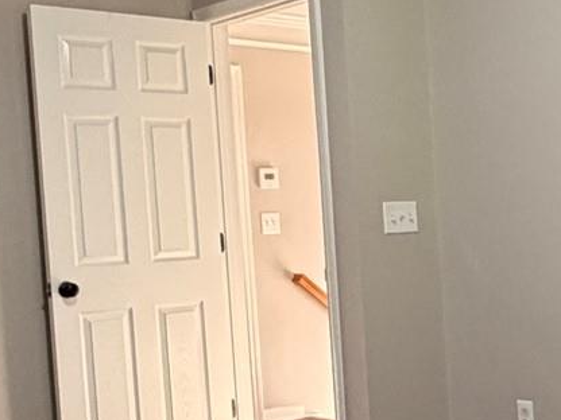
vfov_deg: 21.2
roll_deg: +3.9
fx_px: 1118
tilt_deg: -2.9
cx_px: 521
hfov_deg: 27.0
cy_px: 277
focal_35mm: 69
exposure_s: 1/60
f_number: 2.2
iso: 500
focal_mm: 2.22
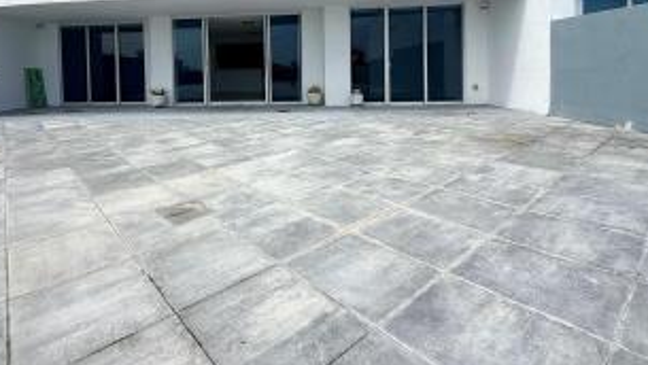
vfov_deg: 52.7
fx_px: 344
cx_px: 257
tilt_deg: -0.7
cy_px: 79
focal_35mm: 20
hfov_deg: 85.4
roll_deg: +1.2
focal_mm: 2.22
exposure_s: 1/2092
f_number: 2.2
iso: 50
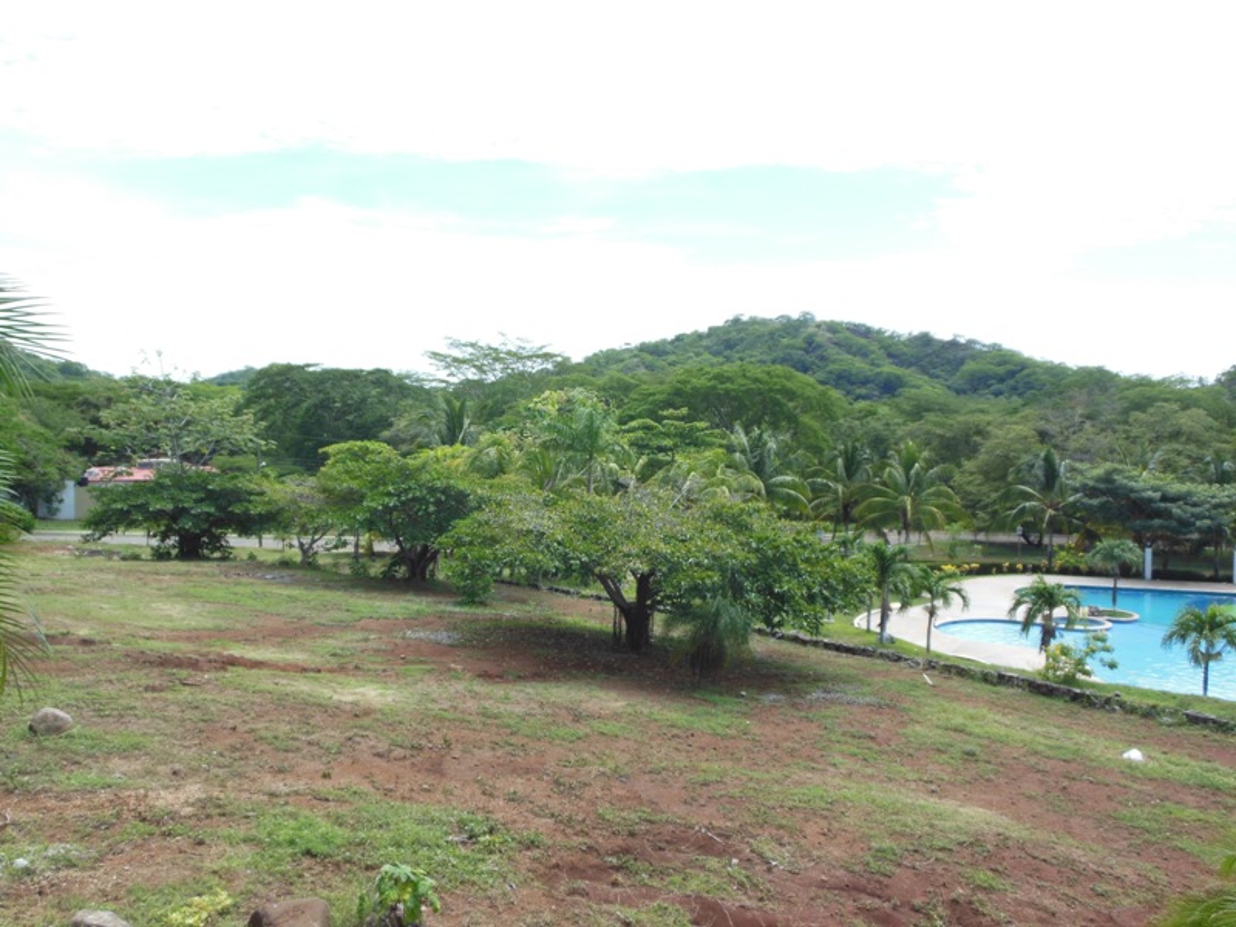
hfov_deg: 61.7
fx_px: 1035
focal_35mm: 29
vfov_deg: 48.2
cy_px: 464
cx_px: 618
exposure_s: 1/640
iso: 125
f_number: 3.3
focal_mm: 5.2
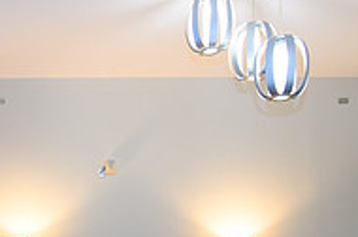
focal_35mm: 52
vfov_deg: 24.2
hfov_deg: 36.7
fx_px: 516
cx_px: 64
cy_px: 262
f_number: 4.5
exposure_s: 1/80
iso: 1250
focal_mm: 17
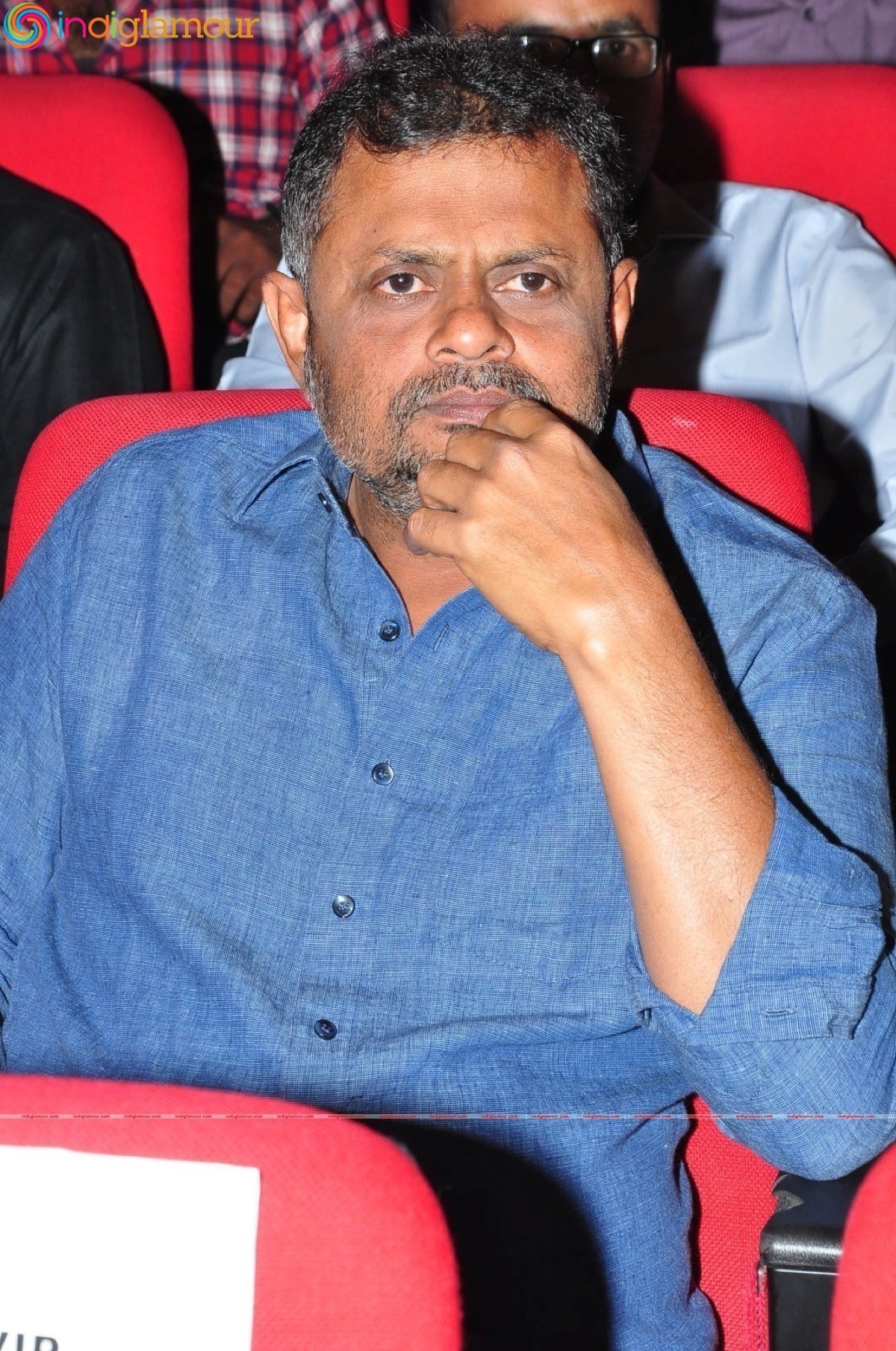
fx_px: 4774
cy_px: 676
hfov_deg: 10.7
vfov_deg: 16.1
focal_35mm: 128
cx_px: 448
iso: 500
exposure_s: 1/125
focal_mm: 85
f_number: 13
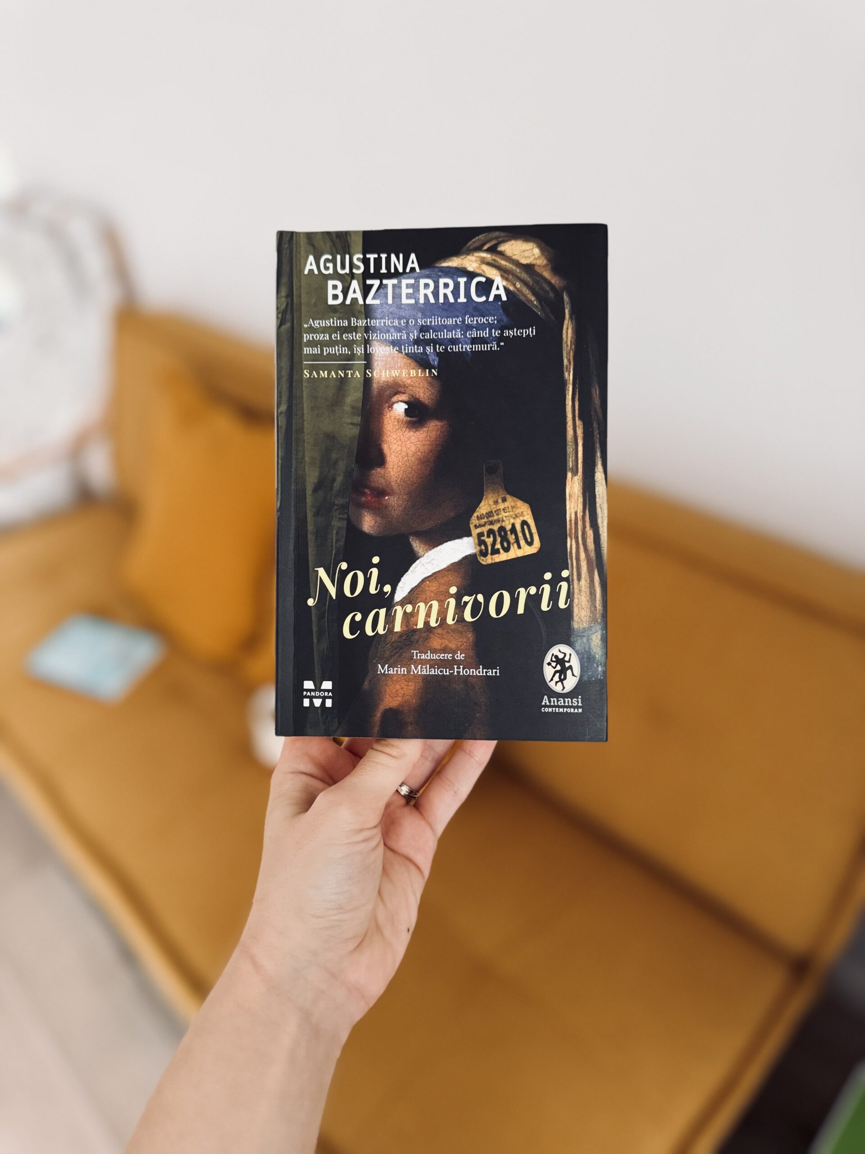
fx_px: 800
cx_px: 432
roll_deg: +2.3
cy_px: 577
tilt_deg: -35.1
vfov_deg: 71.6
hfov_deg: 56.8
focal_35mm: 24
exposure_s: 1/60
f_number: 1.78
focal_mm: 6.86
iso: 320
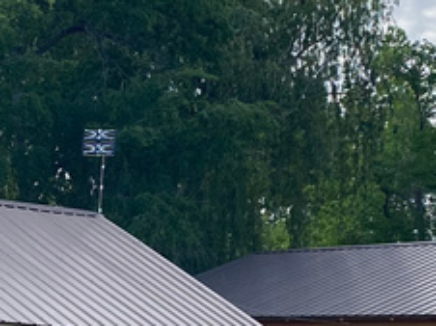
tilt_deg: +2.6
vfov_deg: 12.4
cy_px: 305
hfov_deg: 16.6
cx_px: 75
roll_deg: -1.7
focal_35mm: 118
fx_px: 1485
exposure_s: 1/1779
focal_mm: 4.25
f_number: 1.8
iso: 32
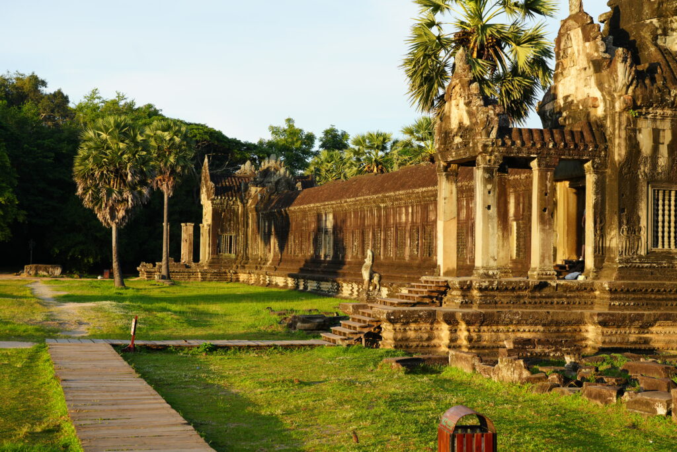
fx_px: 1016
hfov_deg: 36.9
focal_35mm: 54
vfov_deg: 25.1
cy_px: 226
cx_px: 338
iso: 100
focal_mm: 54
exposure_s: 1/100
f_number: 6.3
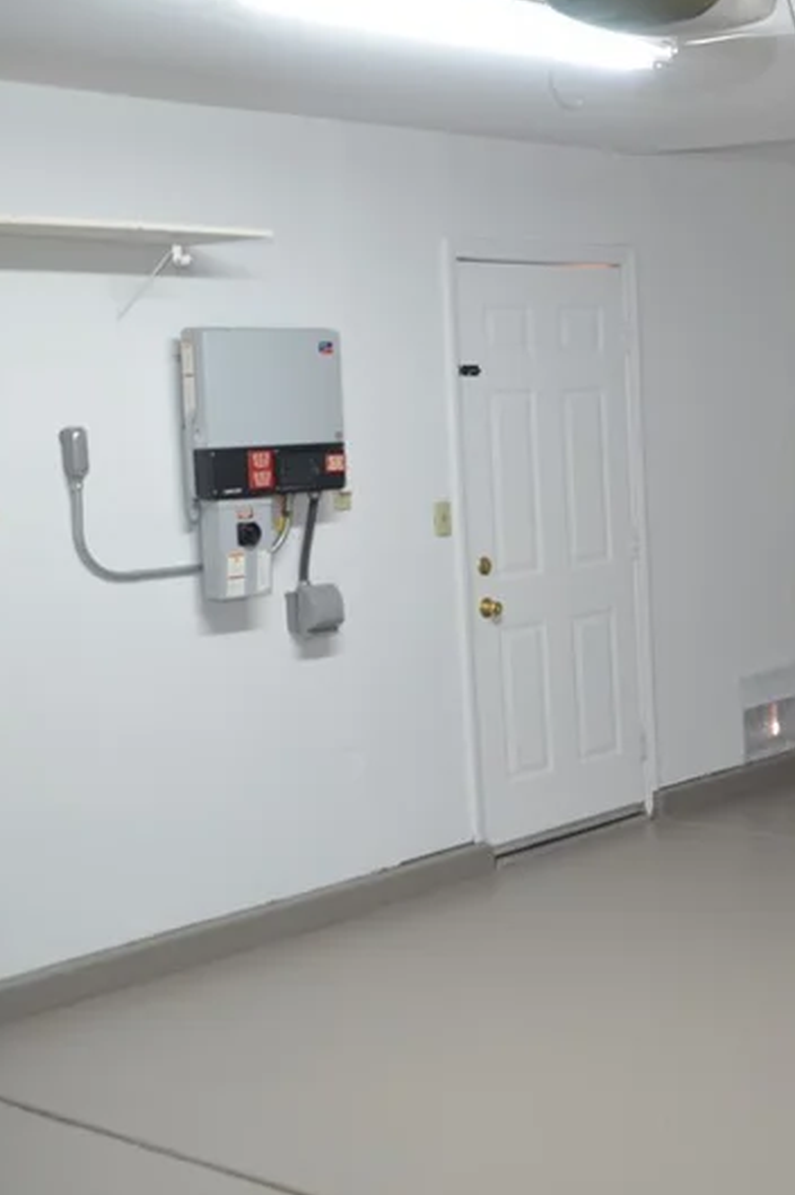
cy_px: 520
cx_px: 985
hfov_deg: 21.5
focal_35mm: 58
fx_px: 1924
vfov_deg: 34.5
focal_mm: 20
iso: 800
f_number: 3.5
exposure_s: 1/50
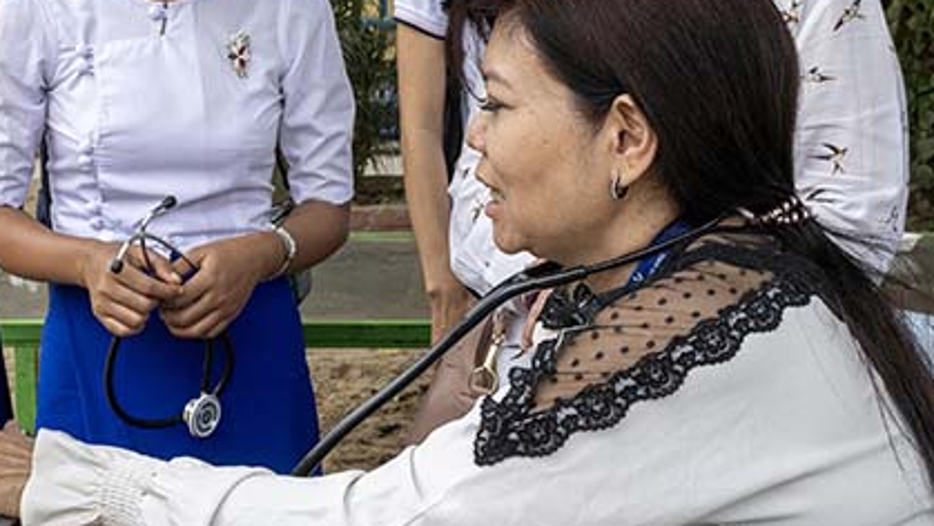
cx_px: 272
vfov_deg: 16.4
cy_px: 147
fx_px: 1813
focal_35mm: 73
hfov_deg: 28.6
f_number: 8
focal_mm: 30.5
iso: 280
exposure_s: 1/320
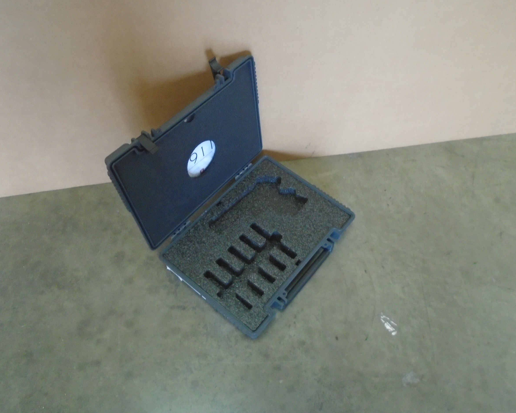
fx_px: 428
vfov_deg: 51.5
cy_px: 207
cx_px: 273
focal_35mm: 28
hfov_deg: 62.2
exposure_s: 1/30
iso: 400
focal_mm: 4.6
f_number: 3.2
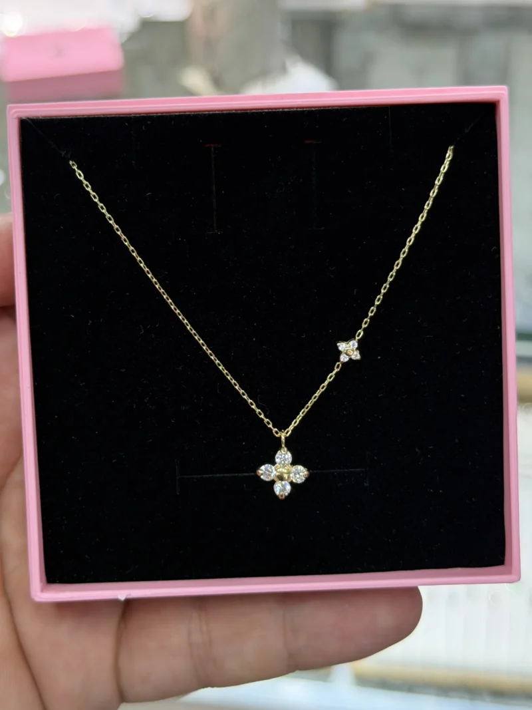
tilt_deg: -34.4
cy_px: 355
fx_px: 984
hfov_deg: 30.3
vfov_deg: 39.7
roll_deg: +3.7
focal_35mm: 48
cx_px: 266
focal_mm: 6.76
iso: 50
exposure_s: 1/176
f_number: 1.78
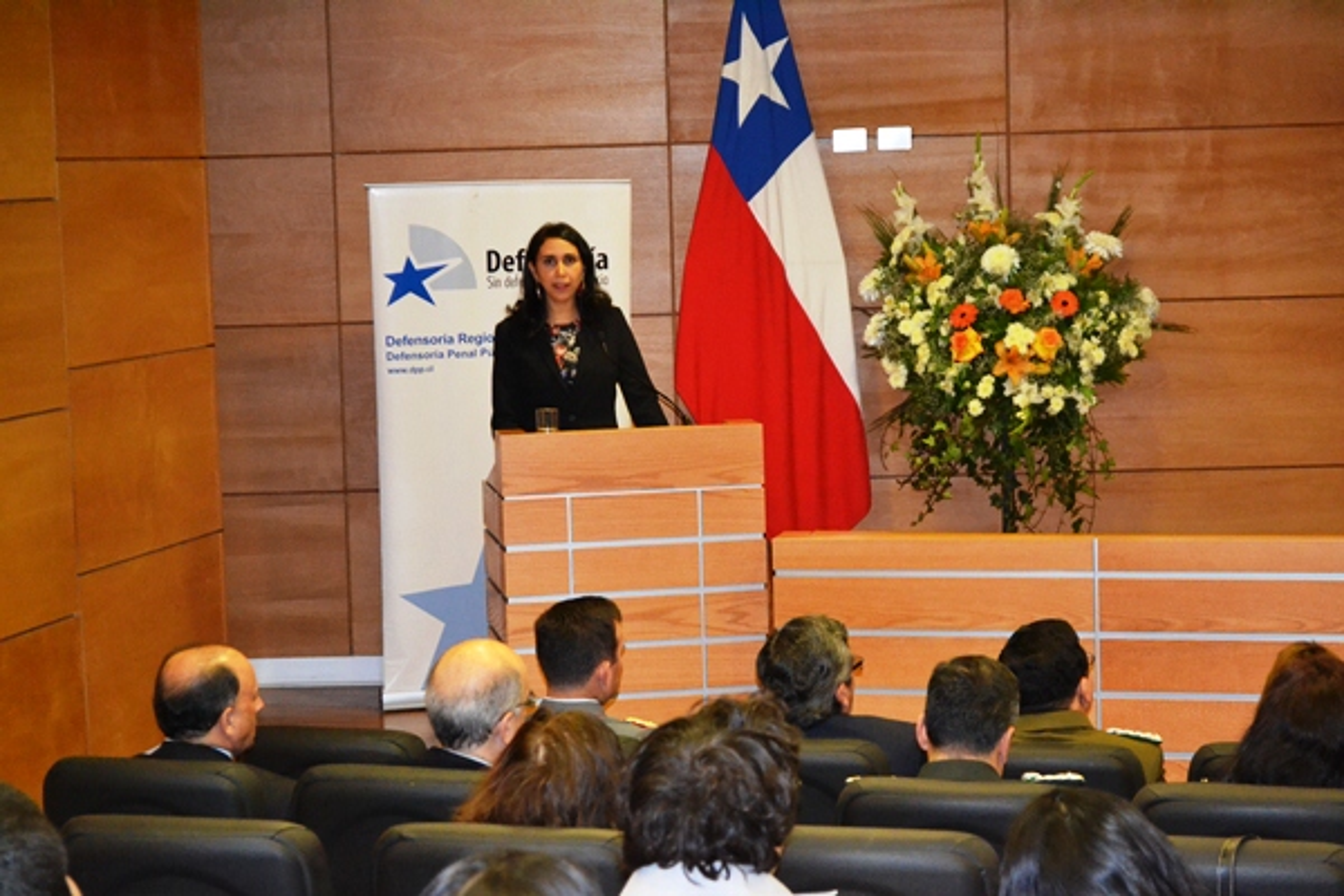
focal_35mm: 82
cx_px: 672
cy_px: 448
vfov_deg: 16.6
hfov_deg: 24.6
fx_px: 3080
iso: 3200
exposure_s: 1/60
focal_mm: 55
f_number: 5.6
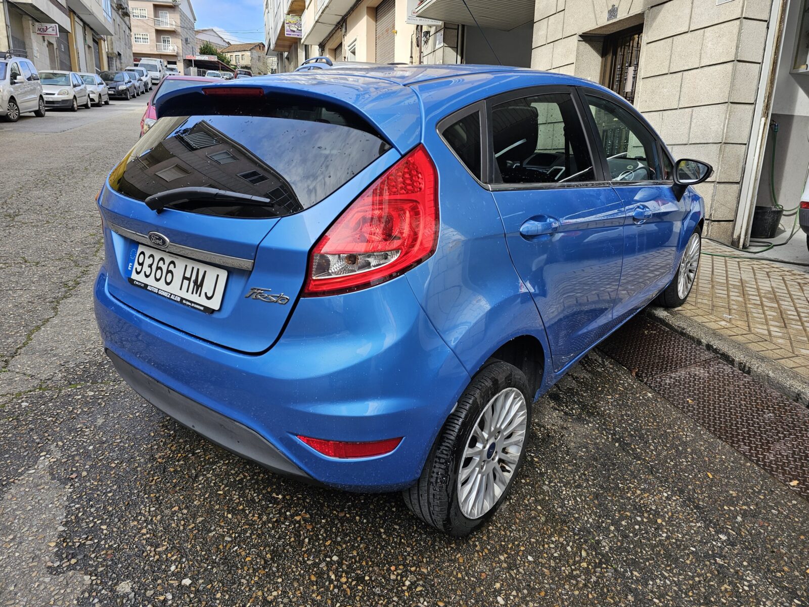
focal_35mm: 23
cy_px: 304
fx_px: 538
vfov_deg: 58.9
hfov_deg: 73.9
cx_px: 404
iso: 12
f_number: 1.7
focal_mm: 6.3
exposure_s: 1/180
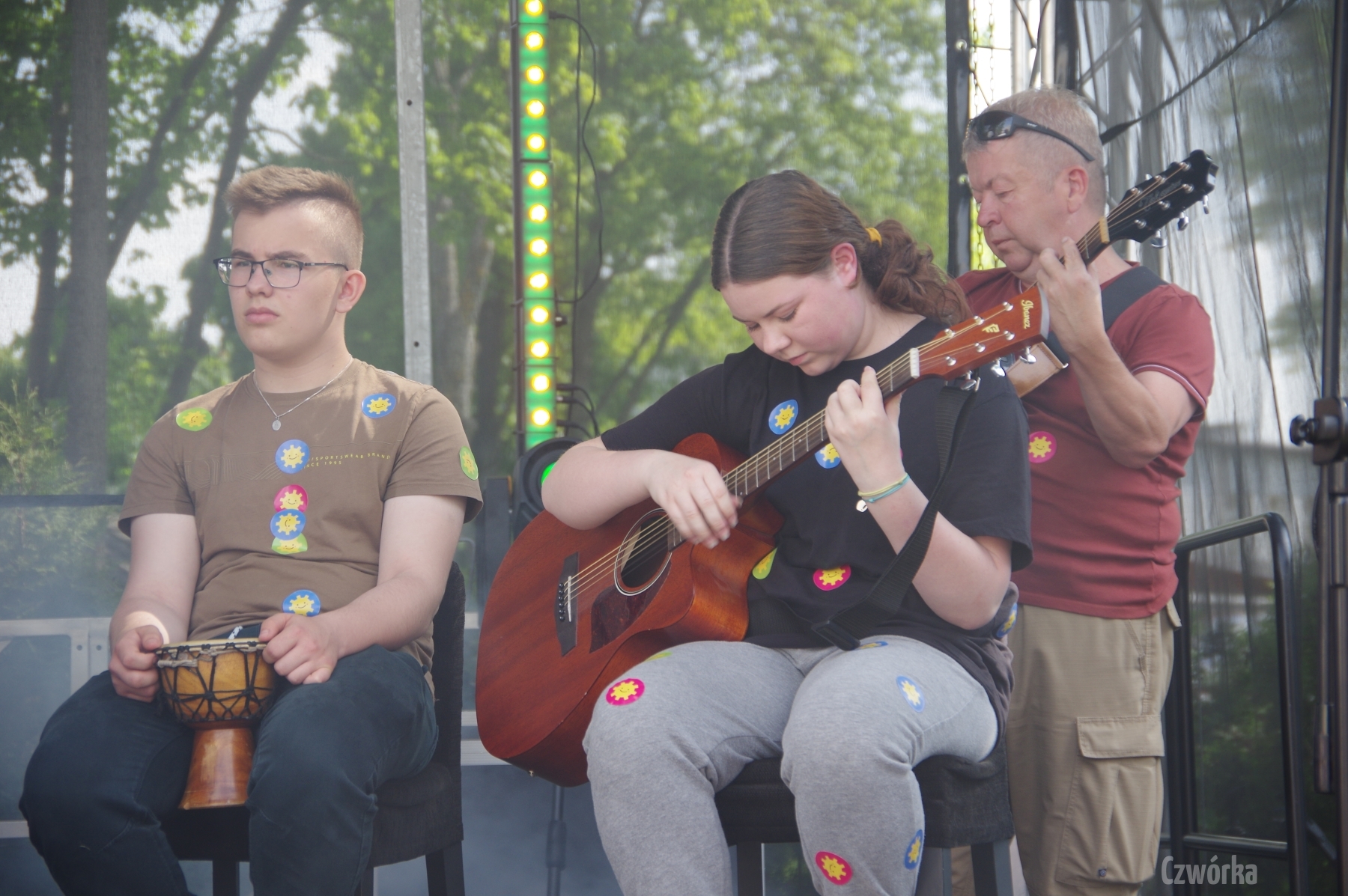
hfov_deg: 20.0
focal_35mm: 102
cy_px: 448
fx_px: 3816
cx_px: 674
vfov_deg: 13.4
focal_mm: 68
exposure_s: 1/125
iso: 200
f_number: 4.5
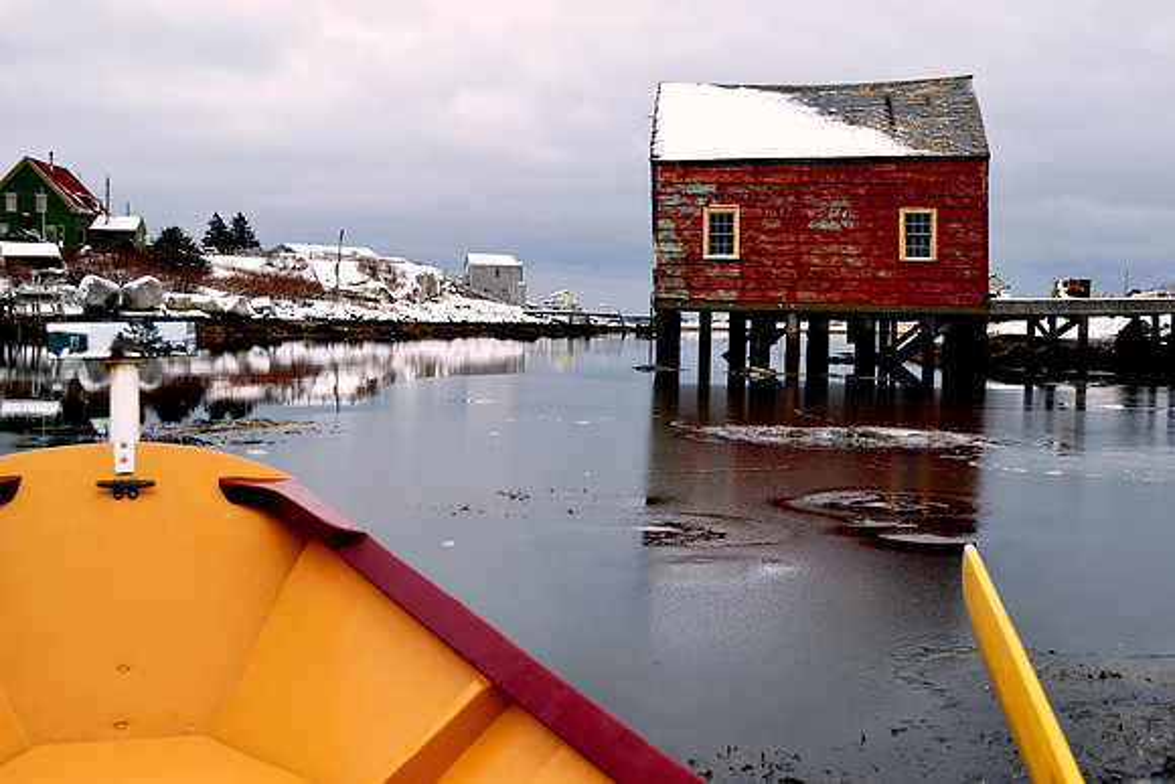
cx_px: 588
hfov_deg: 49.5
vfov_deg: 34.2
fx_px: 1273
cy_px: 392
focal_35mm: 39
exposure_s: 1/160
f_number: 6.3
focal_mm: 26
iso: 100
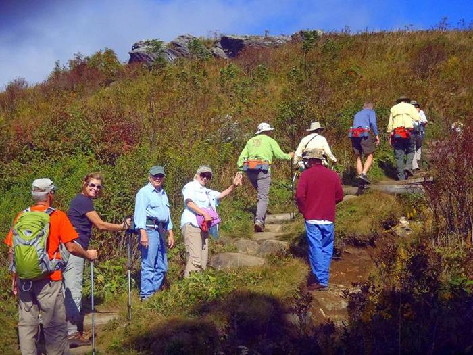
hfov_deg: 28.6
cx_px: 236
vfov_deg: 21.6
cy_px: 178
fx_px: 929
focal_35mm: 68
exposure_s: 1/250
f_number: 14
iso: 400
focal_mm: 12.26
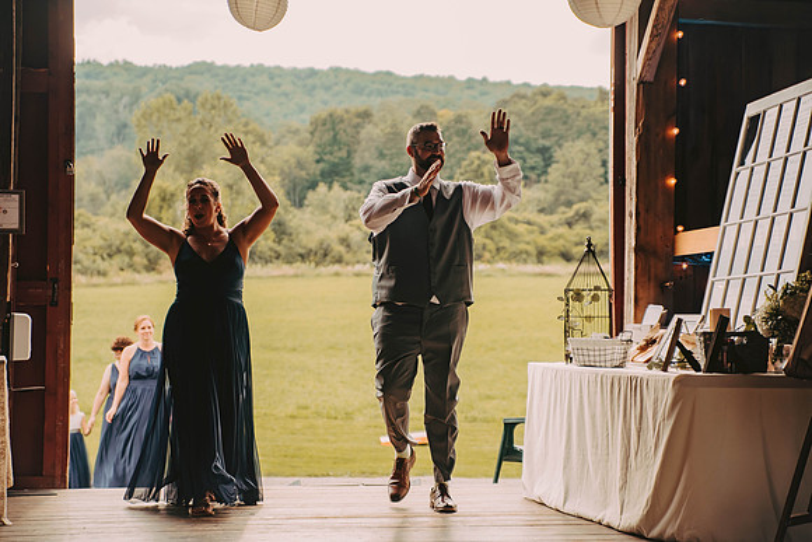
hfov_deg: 27.0
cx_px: 406
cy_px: 271
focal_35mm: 75
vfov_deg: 18.2
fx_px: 1692
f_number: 2.8
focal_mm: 75
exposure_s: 1/640
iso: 400
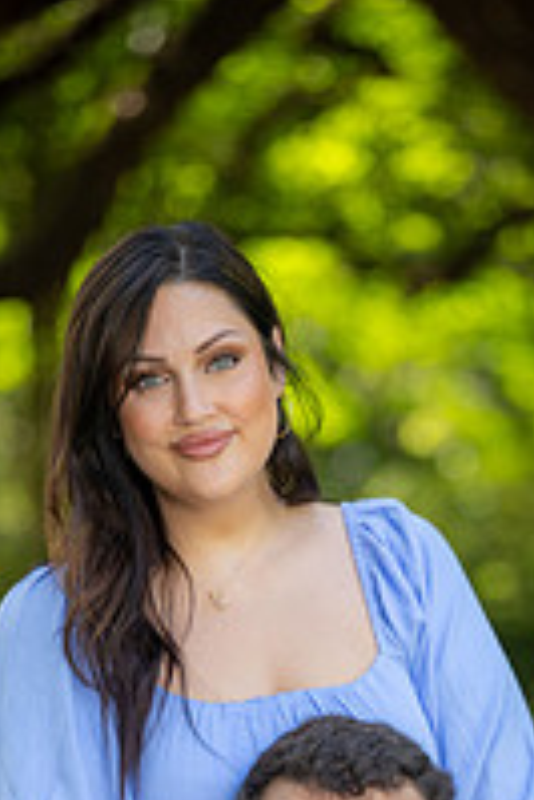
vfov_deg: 8.2
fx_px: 5530
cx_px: 333
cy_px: 892
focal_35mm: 249
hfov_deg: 5.5
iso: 100
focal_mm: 110
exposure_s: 1/125
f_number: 2.8
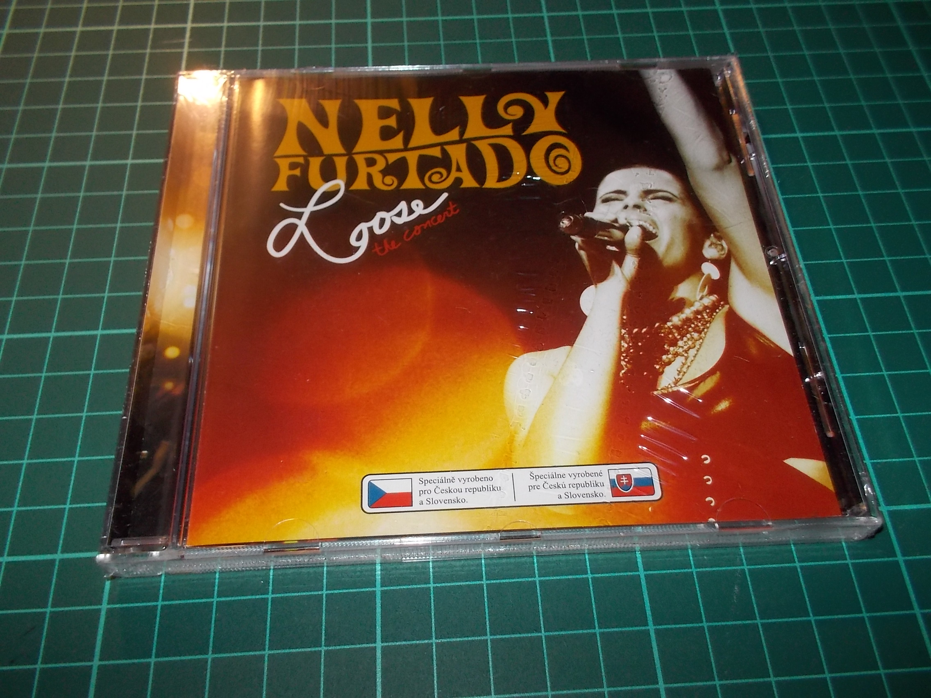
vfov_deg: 48.2
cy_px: 349
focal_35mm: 29
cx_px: 466
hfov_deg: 61.7
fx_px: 780
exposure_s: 1/30
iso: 200
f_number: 3.3
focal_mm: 4.1
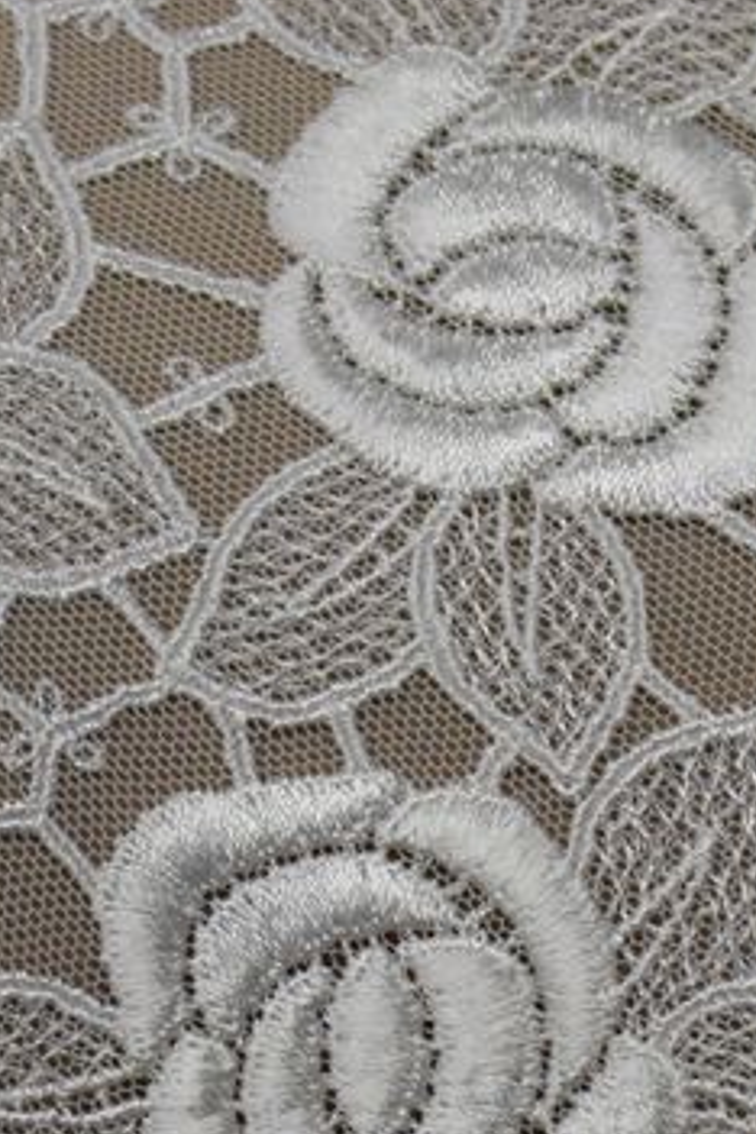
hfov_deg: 5.1
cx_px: 48
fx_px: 8491
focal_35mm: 270
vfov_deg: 7.6
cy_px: 685
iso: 400
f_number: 4.5
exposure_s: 1/80
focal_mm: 35
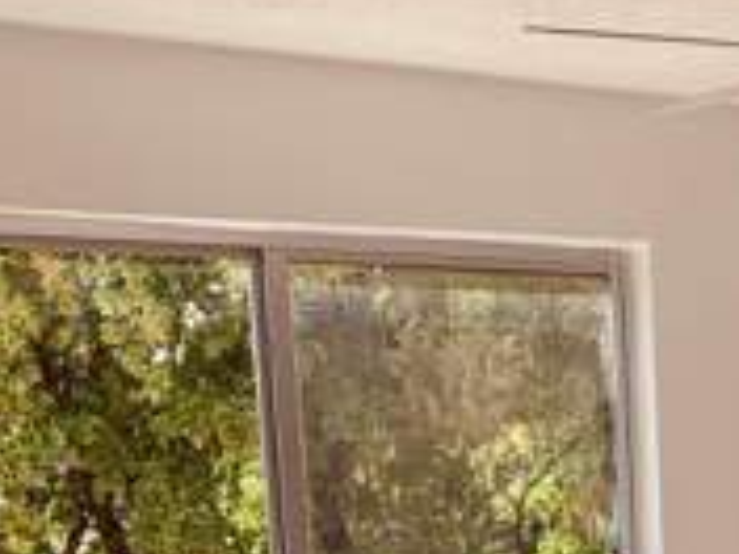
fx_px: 1516
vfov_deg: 19.3
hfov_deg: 24.3
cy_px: 697
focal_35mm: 71
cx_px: 932
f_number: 1.8
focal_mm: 4.25
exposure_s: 1/291
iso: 25
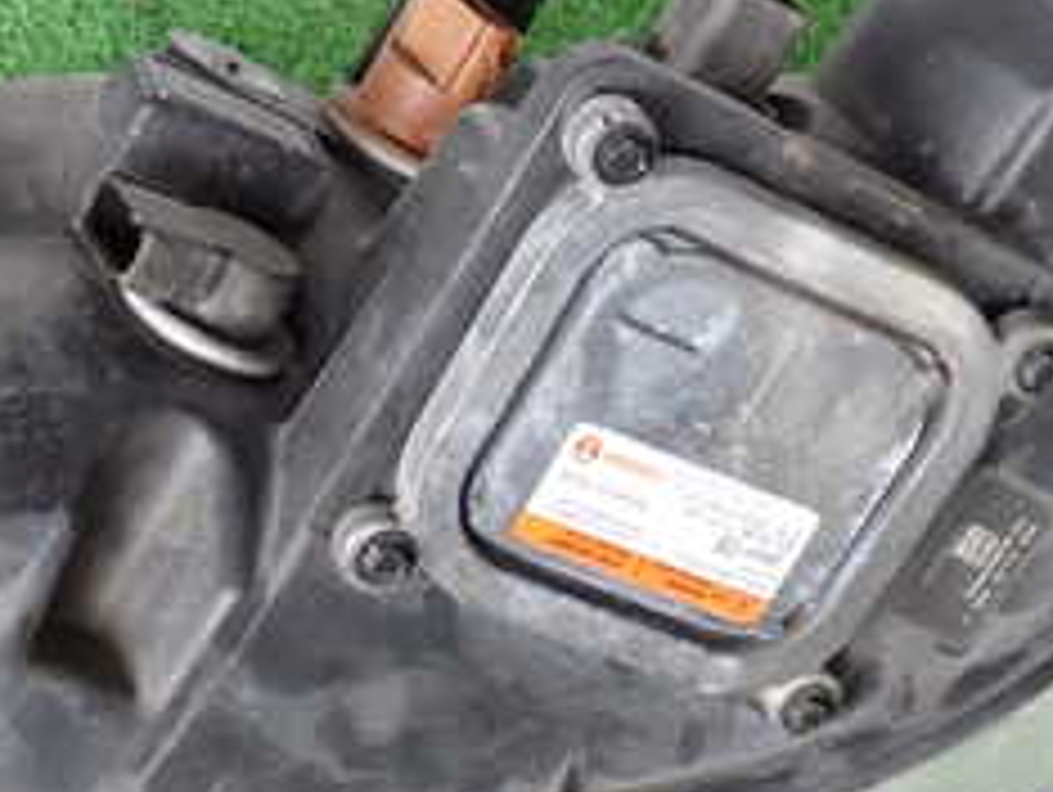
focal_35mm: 82
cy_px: 464
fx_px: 2497
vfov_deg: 18.0
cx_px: 369
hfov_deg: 23.7
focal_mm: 5.79
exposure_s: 1/60
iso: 200
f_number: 2.4
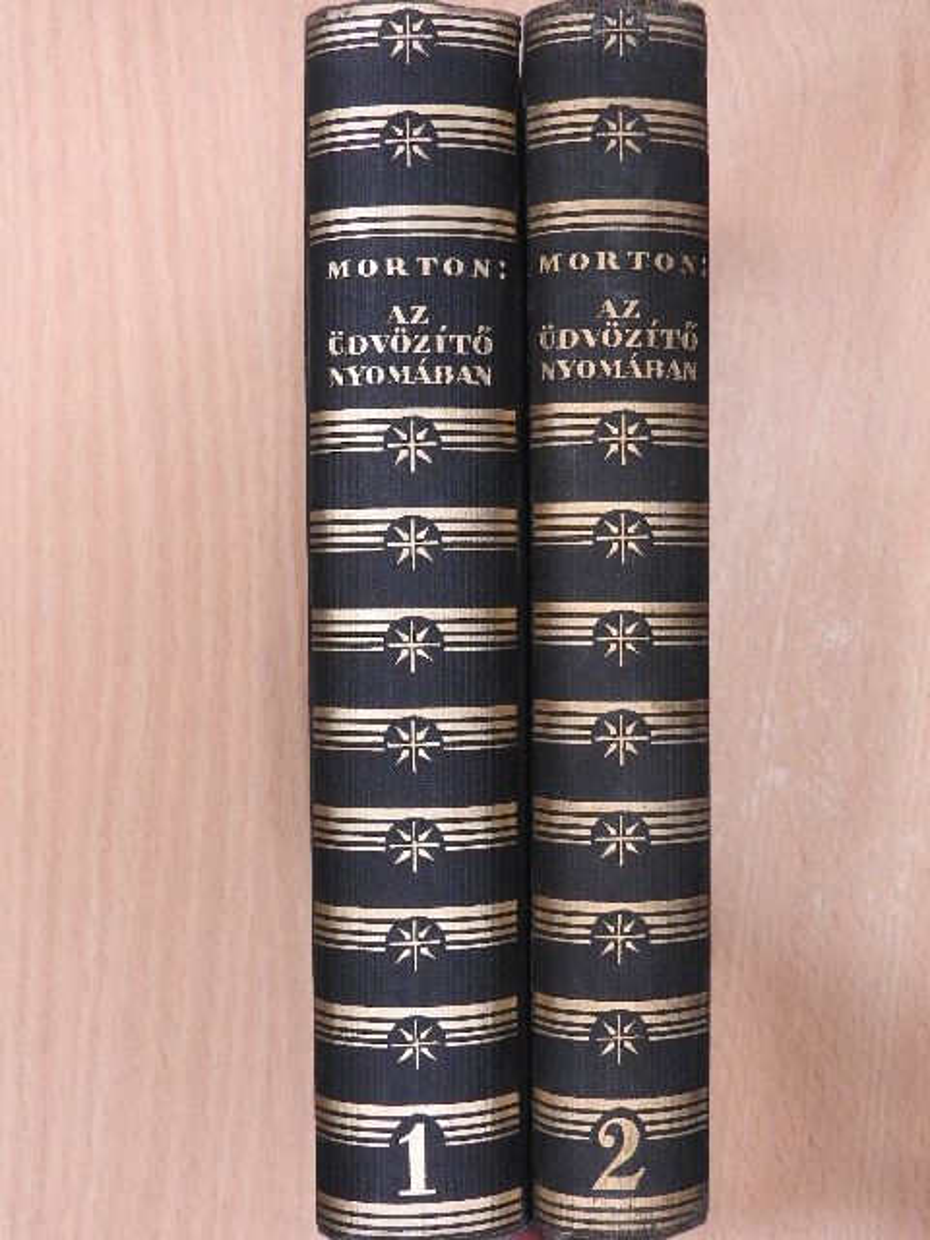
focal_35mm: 50
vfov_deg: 38.2
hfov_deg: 29.1
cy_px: 620
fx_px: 1791
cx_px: 465
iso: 720
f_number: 4
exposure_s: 1/80
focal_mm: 9
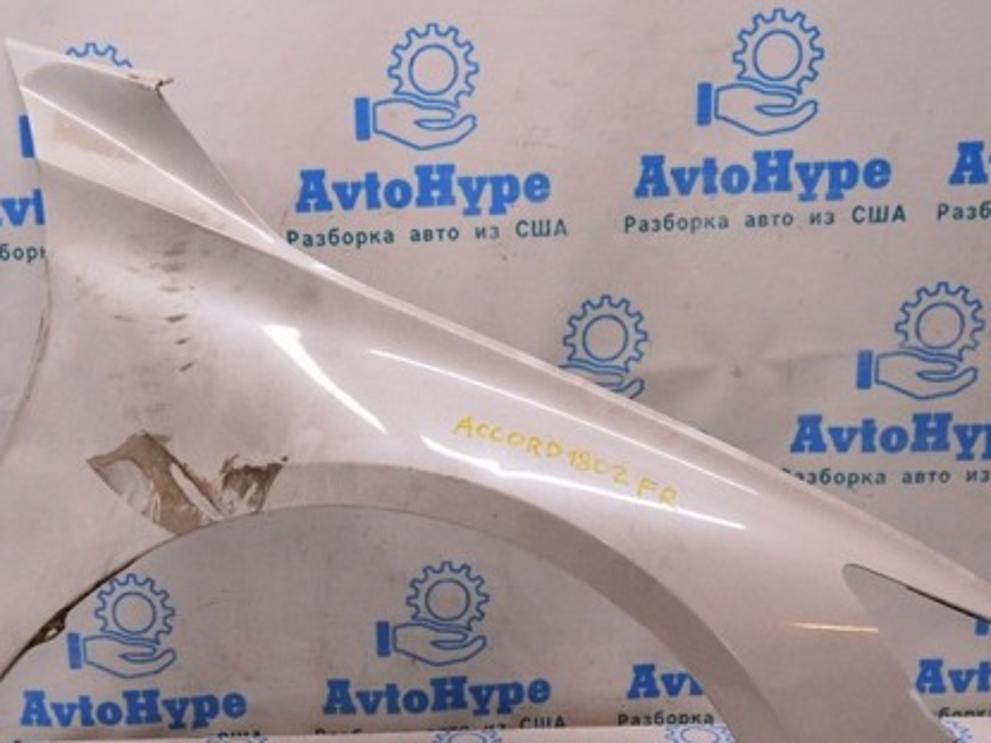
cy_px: 484
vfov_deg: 35.7
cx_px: 344
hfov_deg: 46.2
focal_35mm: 40
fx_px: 1145
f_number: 4
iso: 1600
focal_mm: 18
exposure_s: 1/400
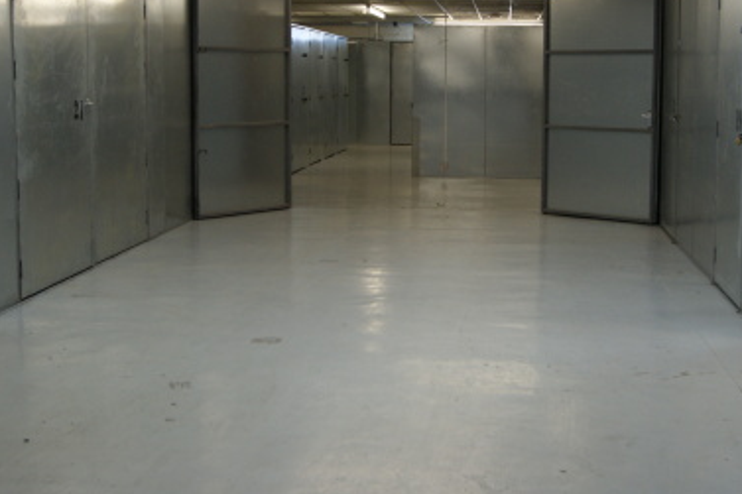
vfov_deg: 25.4
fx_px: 1092
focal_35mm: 53
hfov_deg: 37.5
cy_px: 168
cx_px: 402
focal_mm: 26
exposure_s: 1/50
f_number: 4.5
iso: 400
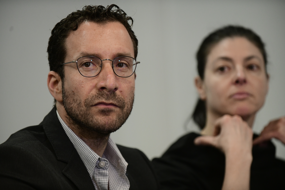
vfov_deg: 7.6
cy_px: 95
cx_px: 142
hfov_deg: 11.4
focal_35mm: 180
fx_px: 1425
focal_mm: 180
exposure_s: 1/250
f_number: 3.5
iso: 4000
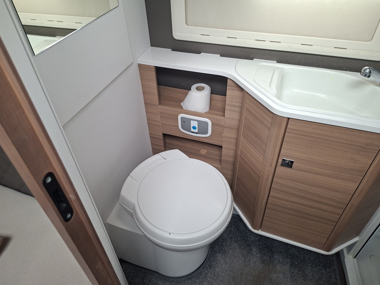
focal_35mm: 24
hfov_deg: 71.6
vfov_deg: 56.8
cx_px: 184
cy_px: 140
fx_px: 263
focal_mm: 5.54
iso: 200
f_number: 1.8
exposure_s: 1/100
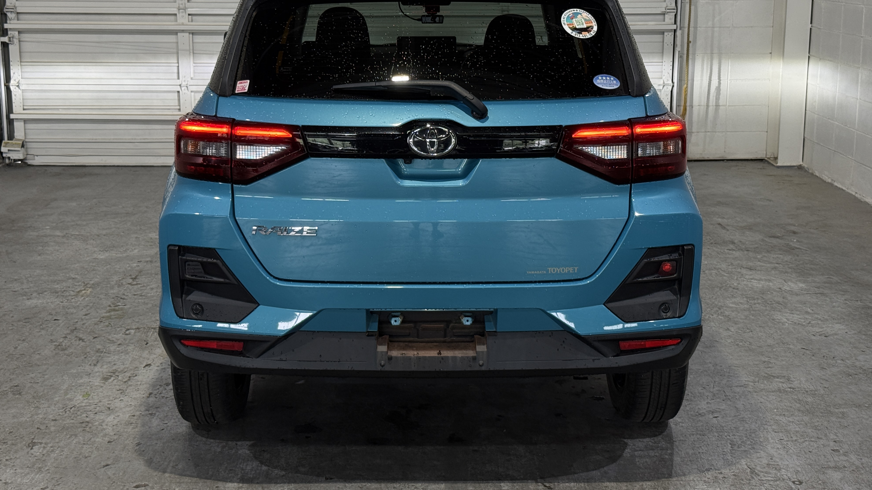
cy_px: 197
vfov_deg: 22.6
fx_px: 1226
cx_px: 433
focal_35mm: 53
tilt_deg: -10.9
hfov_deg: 39.2
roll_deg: -0.1
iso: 160
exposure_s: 1/120
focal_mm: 6.76
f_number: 1.78
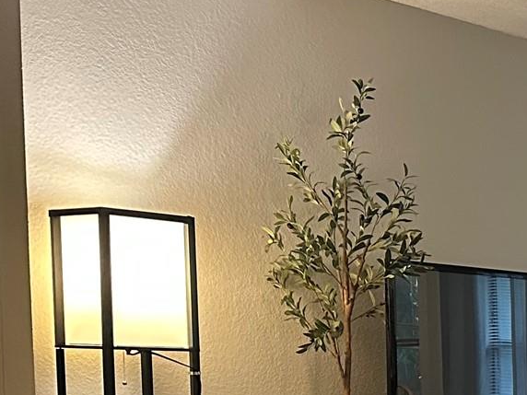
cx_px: 936
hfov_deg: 18.2
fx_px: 1309
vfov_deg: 16.3
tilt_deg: -5.6
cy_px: 511
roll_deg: -1.0
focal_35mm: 86
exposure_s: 1/60
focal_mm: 6.86
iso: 640
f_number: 1.78
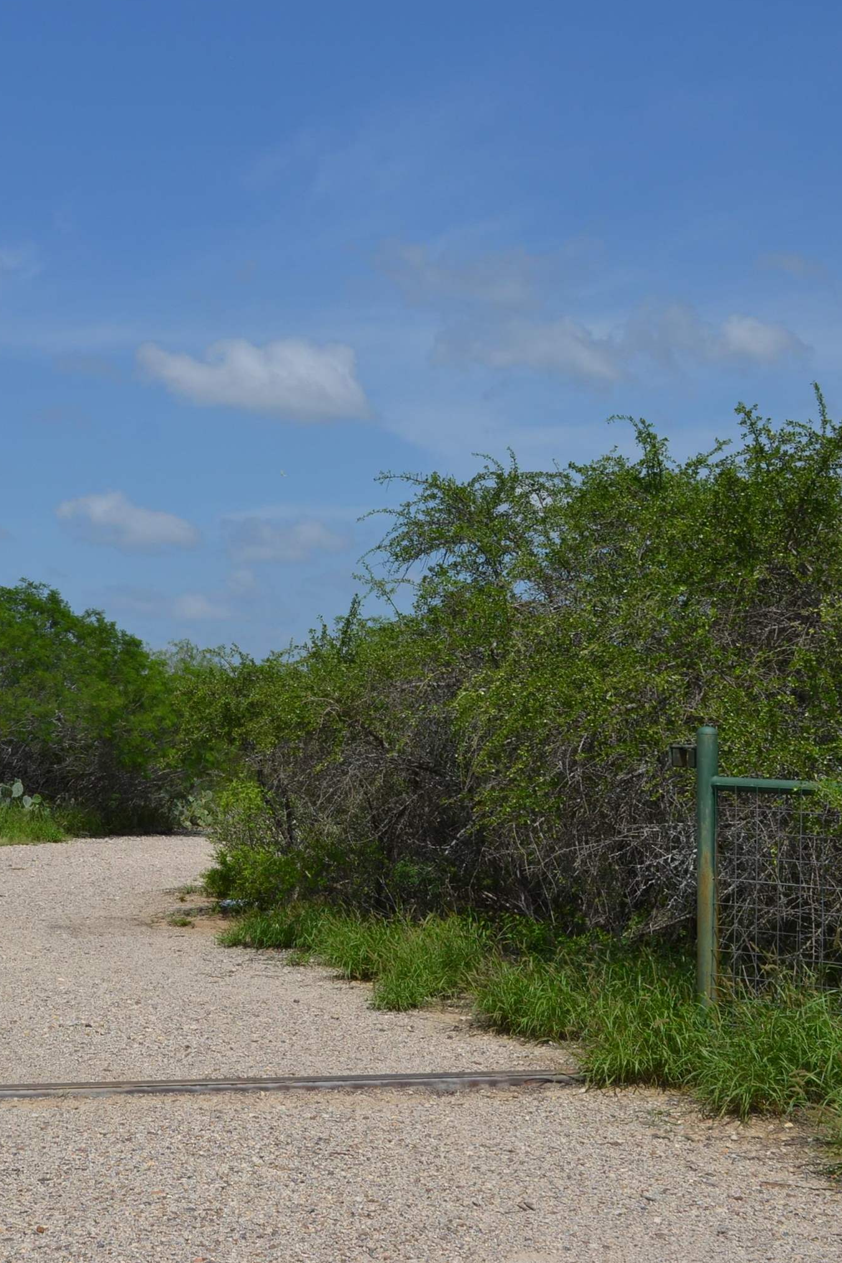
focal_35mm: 59
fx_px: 2070
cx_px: 111
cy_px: 628
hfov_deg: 22.5
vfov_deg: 33.9
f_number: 9
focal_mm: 26
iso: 100
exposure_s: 1/320
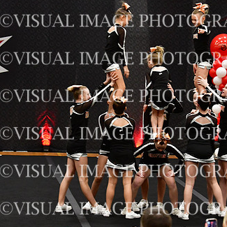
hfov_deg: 9.6
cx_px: 134
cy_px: 115
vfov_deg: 9.6
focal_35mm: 182
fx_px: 1350
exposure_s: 1/500
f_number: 3.5
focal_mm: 80
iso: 4000
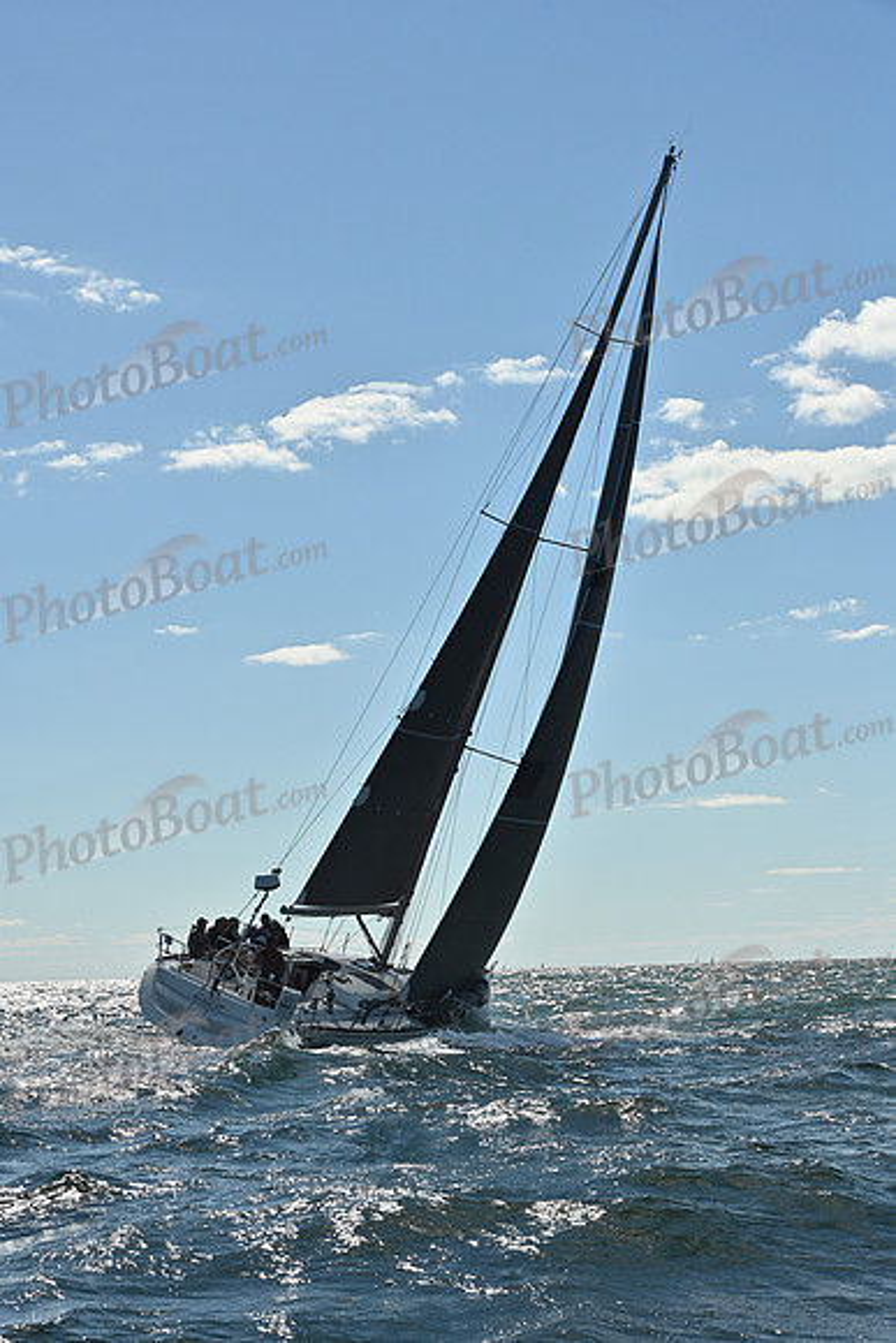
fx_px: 2612
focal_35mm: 70
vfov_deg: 28.8
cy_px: 672
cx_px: 448
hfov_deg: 19.5
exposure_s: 1/1600
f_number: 11
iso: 320
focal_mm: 70
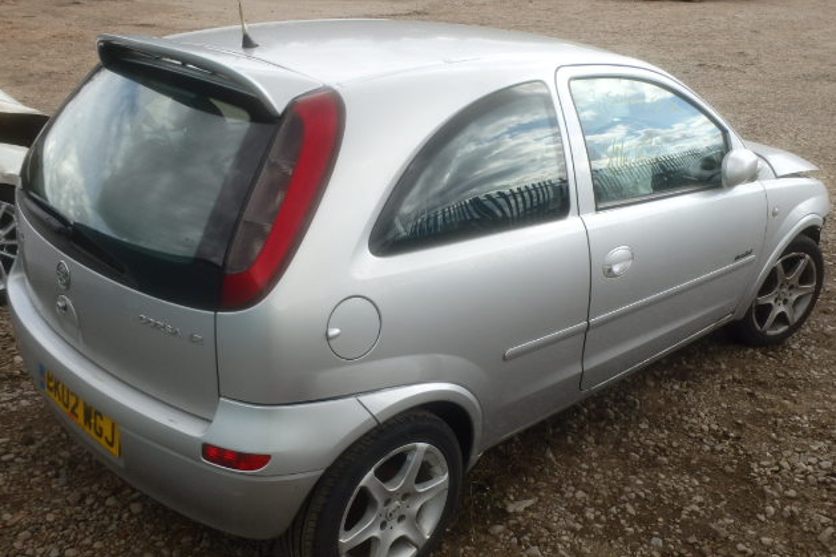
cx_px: 416
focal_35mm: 36
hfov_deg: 53.1
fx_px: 836
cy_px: 316
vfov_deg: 36.8
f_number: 4.4
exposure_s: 1/250
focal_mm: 6.1
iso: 125
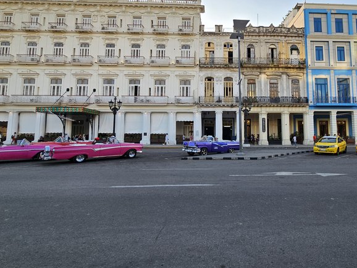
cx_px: 227
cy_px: 114
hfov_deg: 85.7
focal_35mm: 18
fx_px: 186
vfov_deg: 71.1
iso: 50
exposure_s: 1/440
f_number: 2.2
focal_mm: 2.2
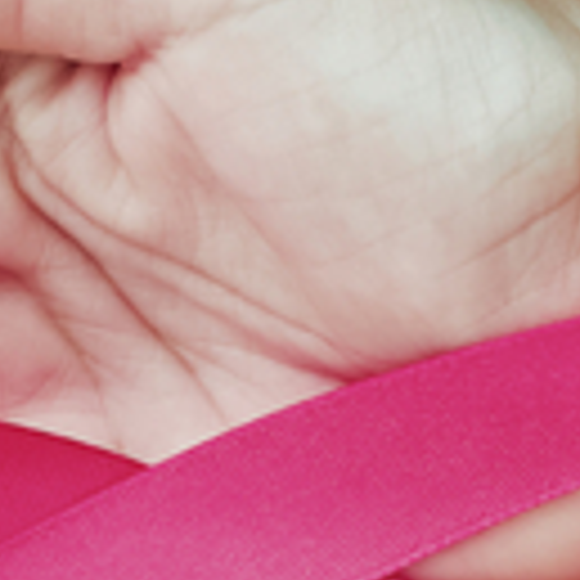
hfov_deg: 6.6
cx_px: -22
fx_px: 5004
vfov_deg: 6.6
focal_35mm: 264
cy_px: 636
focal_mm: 50
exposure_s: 1/2000
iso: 640
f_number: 4
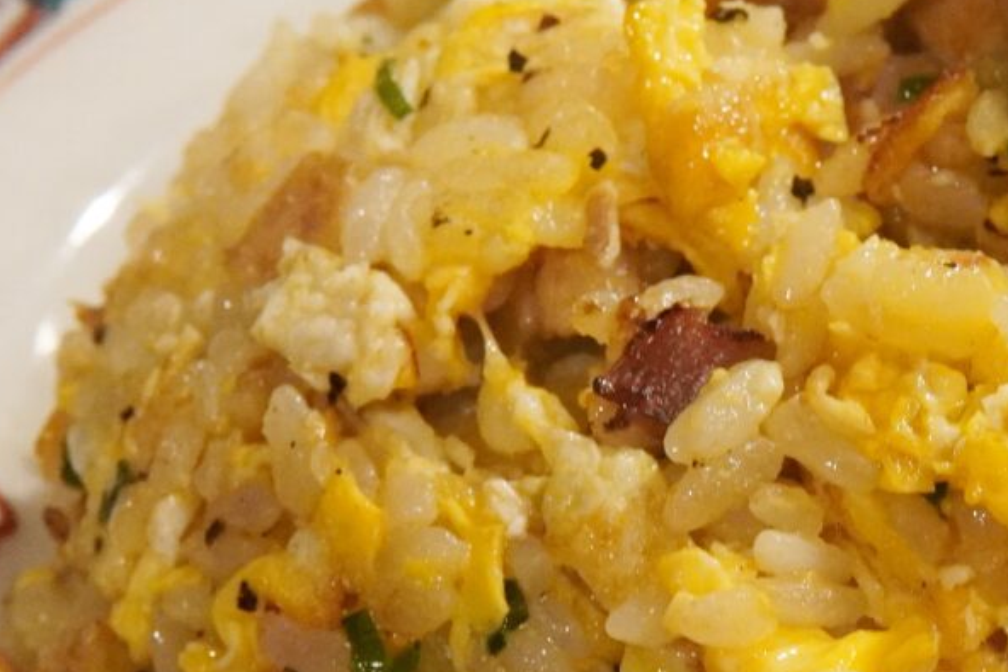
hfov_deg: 14.0
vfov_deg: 9.4
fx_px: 4089
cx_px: 829
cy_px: 495
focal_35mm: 146
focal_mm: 30
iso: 3200
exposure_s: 1/50
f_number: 8
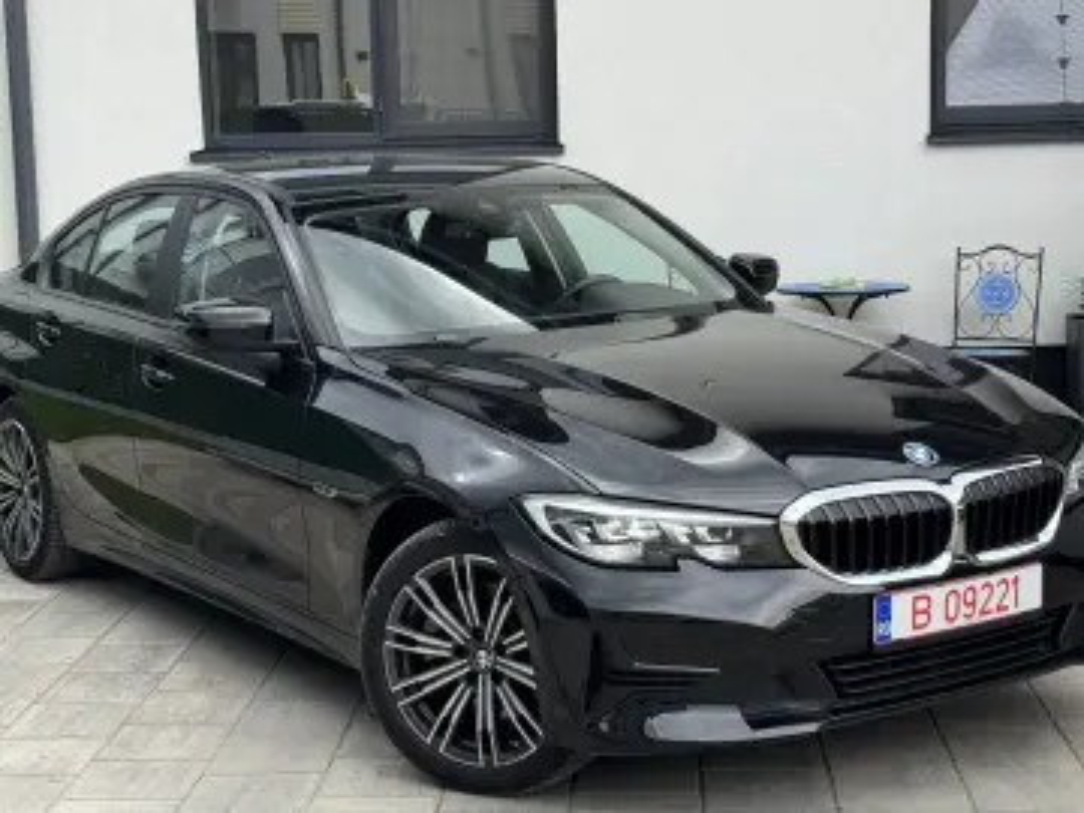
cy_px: 406
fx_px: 1503
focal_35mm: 48
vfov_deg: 30.3
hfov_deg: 39.7
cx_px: 542
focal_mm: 6.76
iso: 64
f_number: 1.78
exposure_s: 1/685
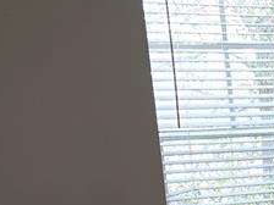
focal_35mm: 105
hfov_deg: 15.5
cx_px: 522
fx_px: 831
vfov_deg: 13.8
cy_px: 223
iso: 64
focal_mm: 6.3
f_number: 1.7
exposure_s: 1/60
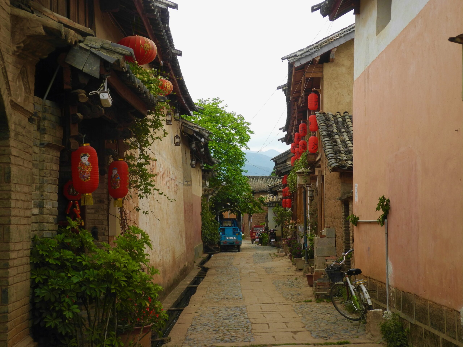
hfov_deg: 31.7
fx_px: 816
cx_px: 232
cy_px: 174
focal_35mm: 61
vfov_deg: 24.0
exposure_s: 1/320
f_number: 3.5
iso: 100
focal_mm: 13
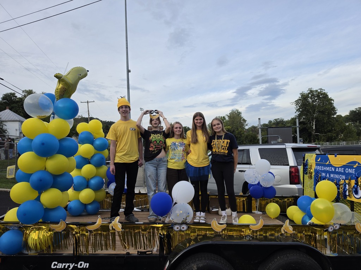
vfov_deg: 58.9
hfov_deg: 73.9
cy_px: 135
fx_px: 240
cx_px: 180
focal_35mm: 23
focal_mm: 6.5
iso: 20
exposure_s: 1/359
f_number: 1.4
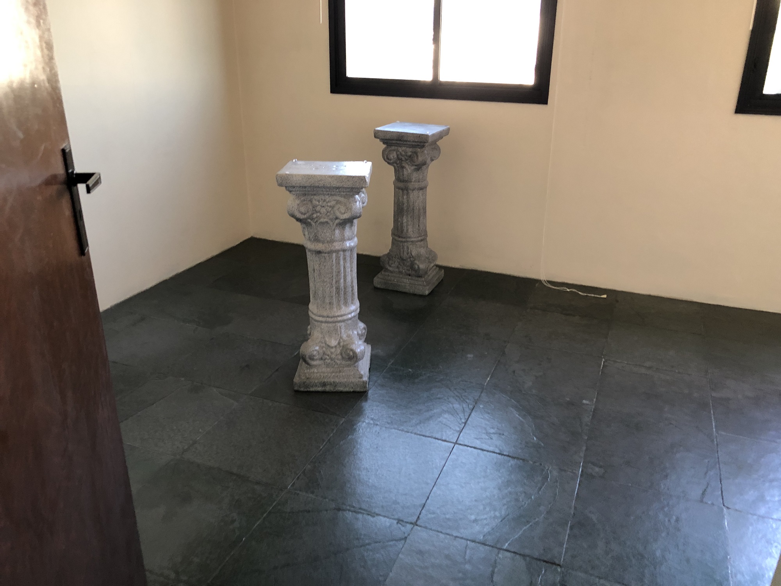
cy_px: 293
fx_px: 632
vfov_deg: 49.7
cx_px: 390
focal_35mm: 28
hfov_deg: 63.4
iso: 80
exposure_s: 1/15
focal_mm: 3.99
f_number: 1.8
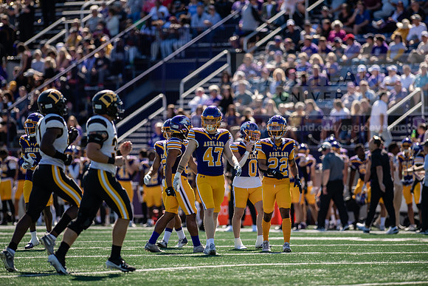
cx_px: 214
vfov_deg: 4.6
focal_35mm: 300
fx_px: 3567
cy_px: 143
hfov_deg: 6.9
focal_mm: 300
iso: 200
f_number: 3.5
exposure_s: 1/1250
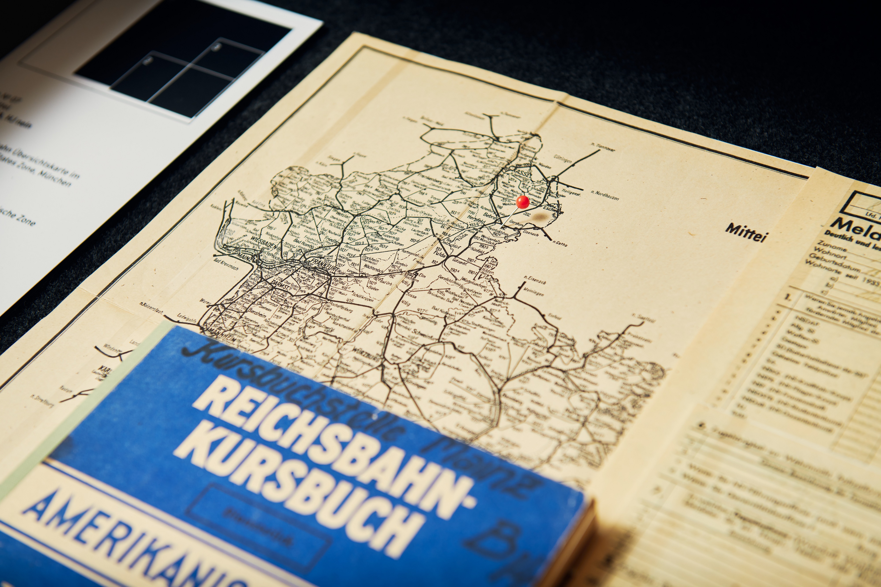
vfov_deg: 21.9
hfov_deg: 32.4
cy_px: 294
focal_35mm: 62
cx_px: 440
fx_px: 1517
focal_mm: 62
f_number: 4.5
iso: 64
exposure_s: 1/250
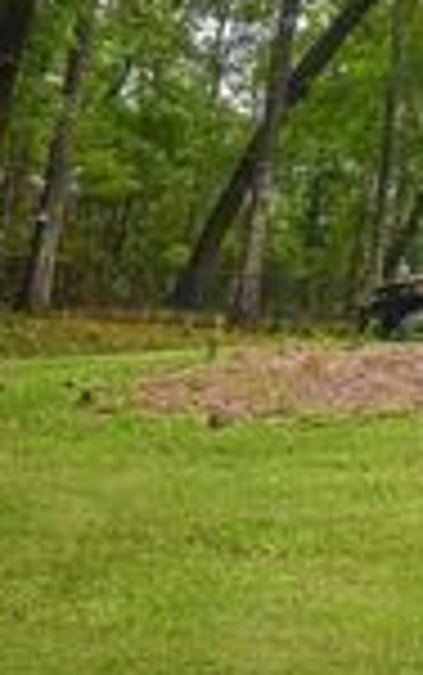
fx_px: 1878
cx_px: 914
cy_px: -38
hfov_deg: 11.3
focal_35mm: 102
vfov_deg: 19.6
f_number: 11
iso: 400
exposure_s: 1/320
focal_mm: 20
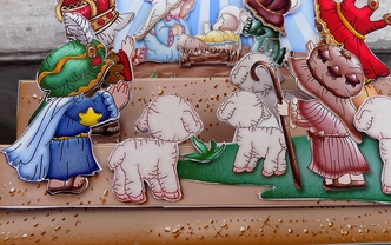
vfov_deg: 37.8
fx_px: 352
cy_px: 74
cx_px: 218
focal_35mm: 33
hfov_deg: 58.0
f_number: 3.1
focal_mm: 4
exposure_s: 1/40
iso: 80
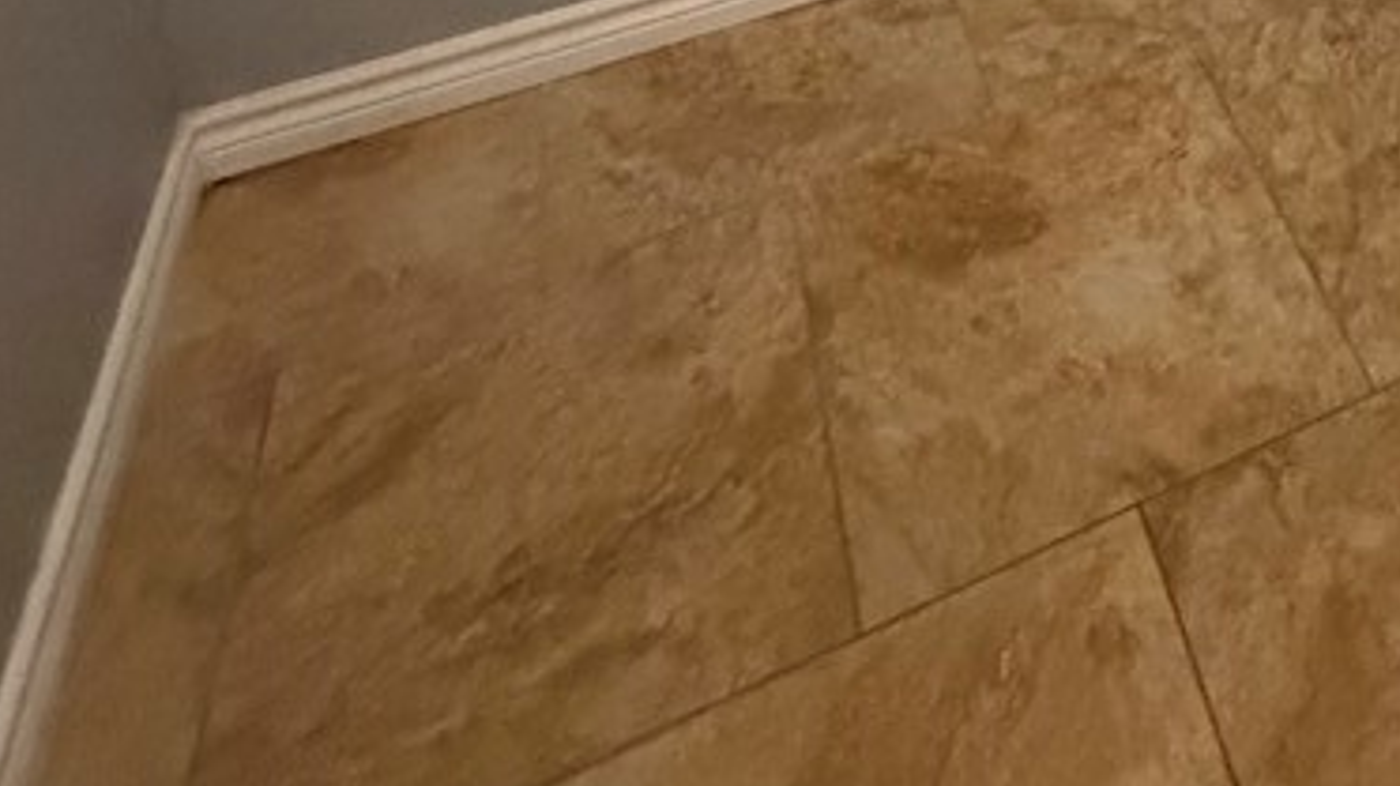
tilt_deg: -10.4
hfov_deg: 43.6
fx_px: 1559
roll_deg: +0.7
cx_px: 1291
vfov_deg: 17.6
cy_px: -865
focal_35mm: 42
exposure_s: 1/60
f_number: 2.2
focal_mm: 2.22
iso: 1000
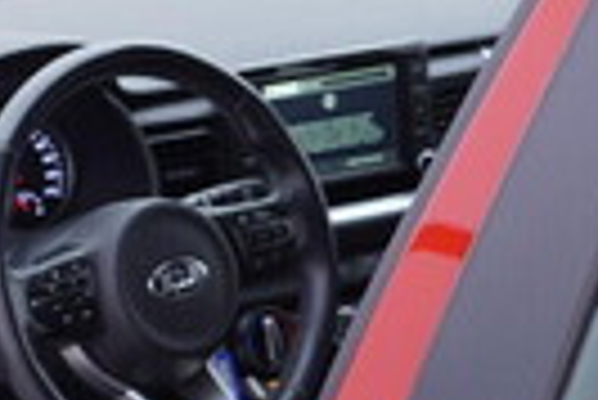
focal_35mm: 149
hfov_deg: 13.0
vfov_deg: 9.1
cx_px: -297
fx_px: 2478
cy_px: 465
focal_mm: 24
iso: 125
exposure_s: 1/40
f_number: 2.8
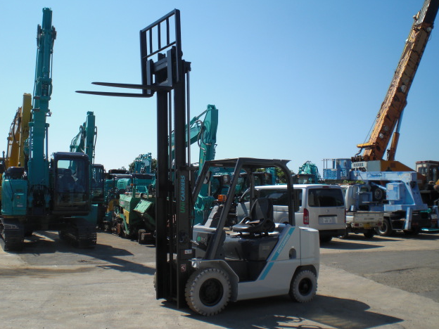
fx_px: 495
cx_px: 217
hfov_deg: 47.9
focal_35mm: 39
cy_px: 167
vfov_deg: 36.8
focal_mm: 6.3
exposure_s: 1/400
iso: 64
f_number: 5.6
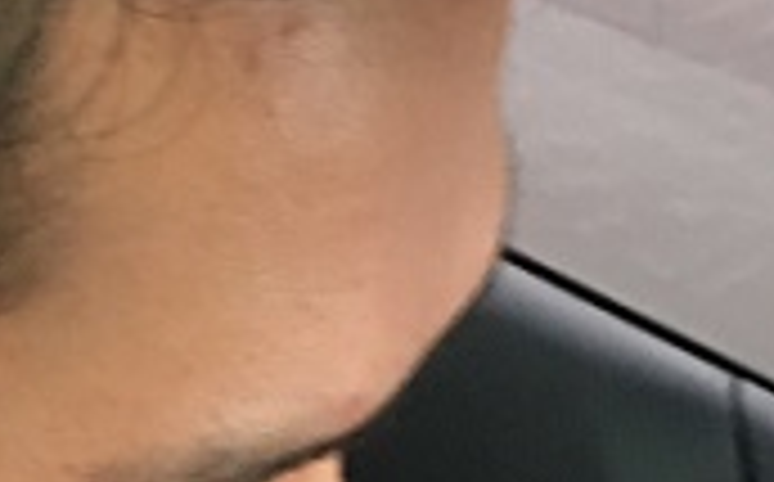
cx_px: -169
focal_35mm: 130
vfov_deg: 9.9
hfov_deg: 15.5
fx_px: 2739
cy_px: -61
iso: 200
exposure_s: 1/20
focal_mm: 4.15
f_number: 2.2
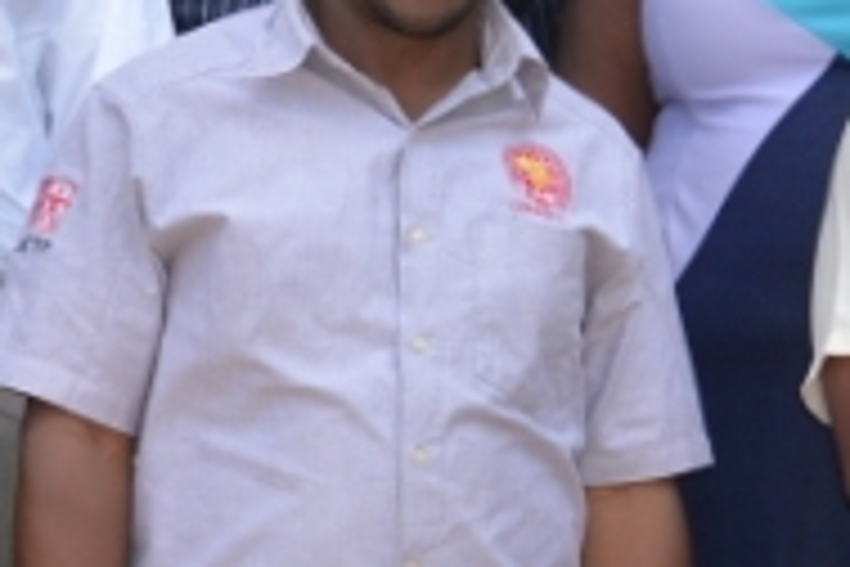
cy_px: 736
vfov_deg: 7.3
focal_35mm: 187
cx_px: -297
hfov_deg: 10.7
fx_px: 4408
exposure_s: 1/200
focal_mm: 23
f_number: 5.6
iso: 100
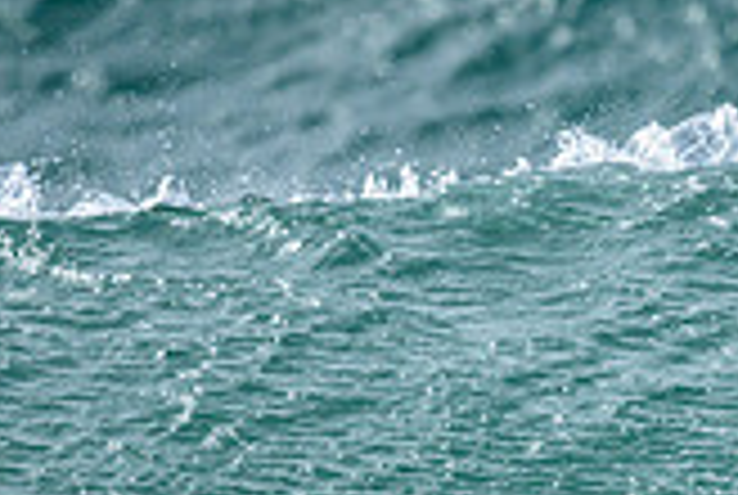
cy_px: 632
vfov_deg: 0.4
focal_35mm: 3424
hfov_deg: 0.6
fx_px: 70318
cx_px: 925
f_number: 6.3
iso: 250
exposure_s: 1/2000
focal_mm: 800
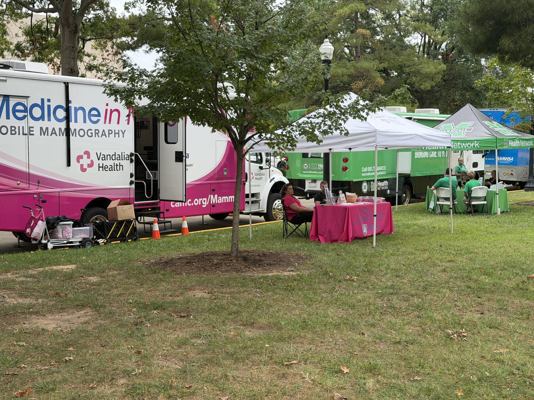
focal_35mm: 48
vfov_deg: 30.3
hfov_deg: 39.7
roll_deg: +0.1
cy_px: 200
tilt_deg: -4.8
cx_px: 267
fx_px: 740
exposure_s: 1/281
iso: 80
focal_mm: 6.76
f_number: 1.78
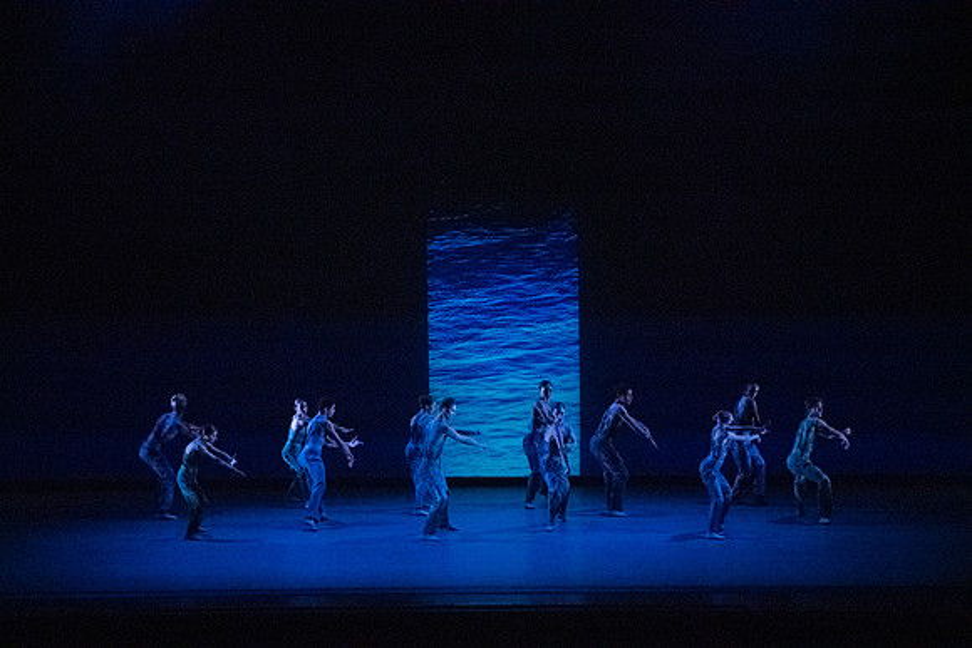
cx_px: 486
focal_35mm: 137
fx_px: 3700
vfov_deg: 10.0
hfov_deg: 15.0
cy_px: 324
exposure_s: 1/400
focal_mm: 137
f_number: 5.6
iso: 25600
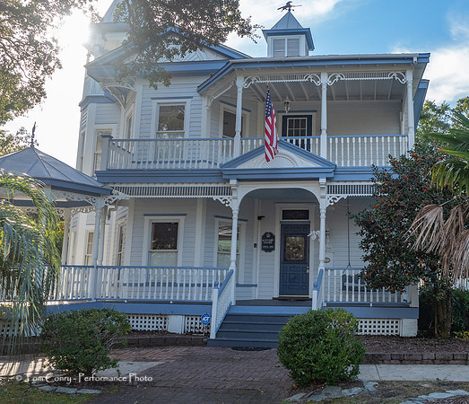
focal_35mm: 36
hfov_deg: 48.0
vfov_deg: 42.8
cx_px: 324
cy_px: 189
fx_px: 514
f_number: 5.6
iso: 400
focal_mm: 12
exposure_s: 1/100
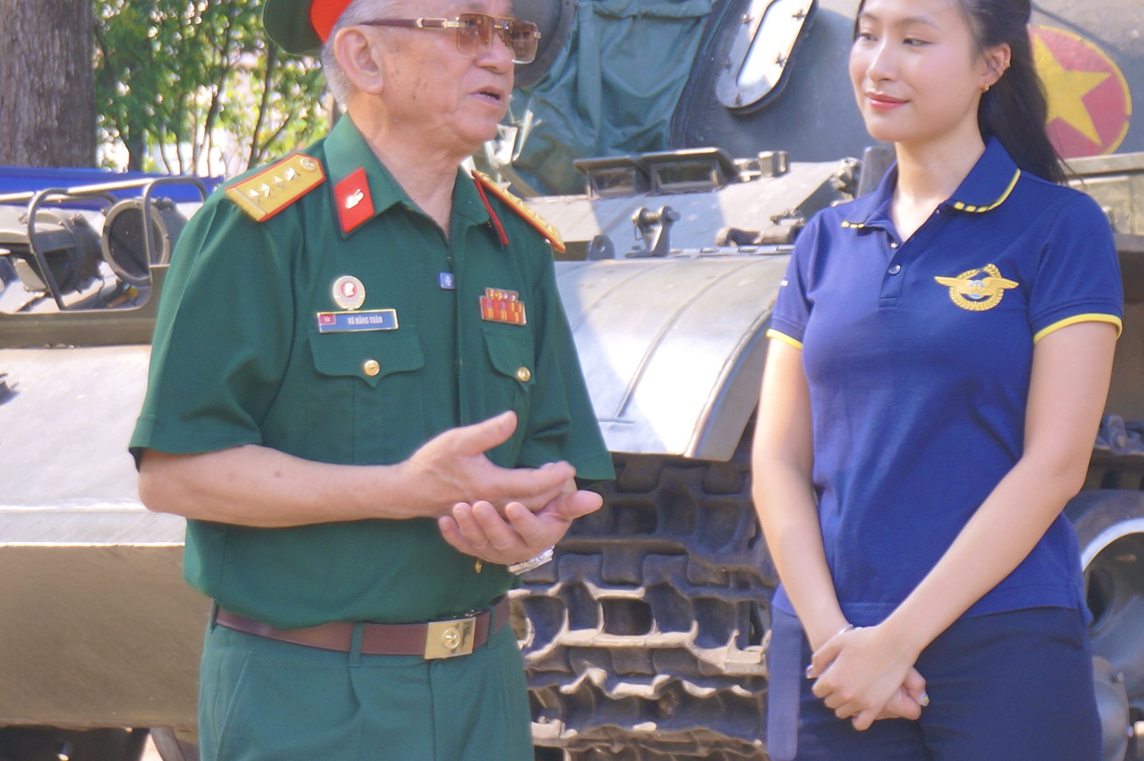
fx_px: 3651
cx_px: 1012
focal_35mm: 115
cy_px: 272
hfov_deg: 17.6
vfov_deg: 11.9
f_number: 5.6
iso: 160
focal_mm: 42
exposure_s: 1/80
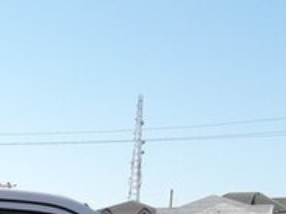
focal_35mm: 101
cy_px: 379
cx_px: -75
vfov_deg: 13.3
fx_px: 834
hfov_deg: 18.3
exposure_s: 1/1198
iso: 40
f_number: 1.9
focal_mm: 3.7
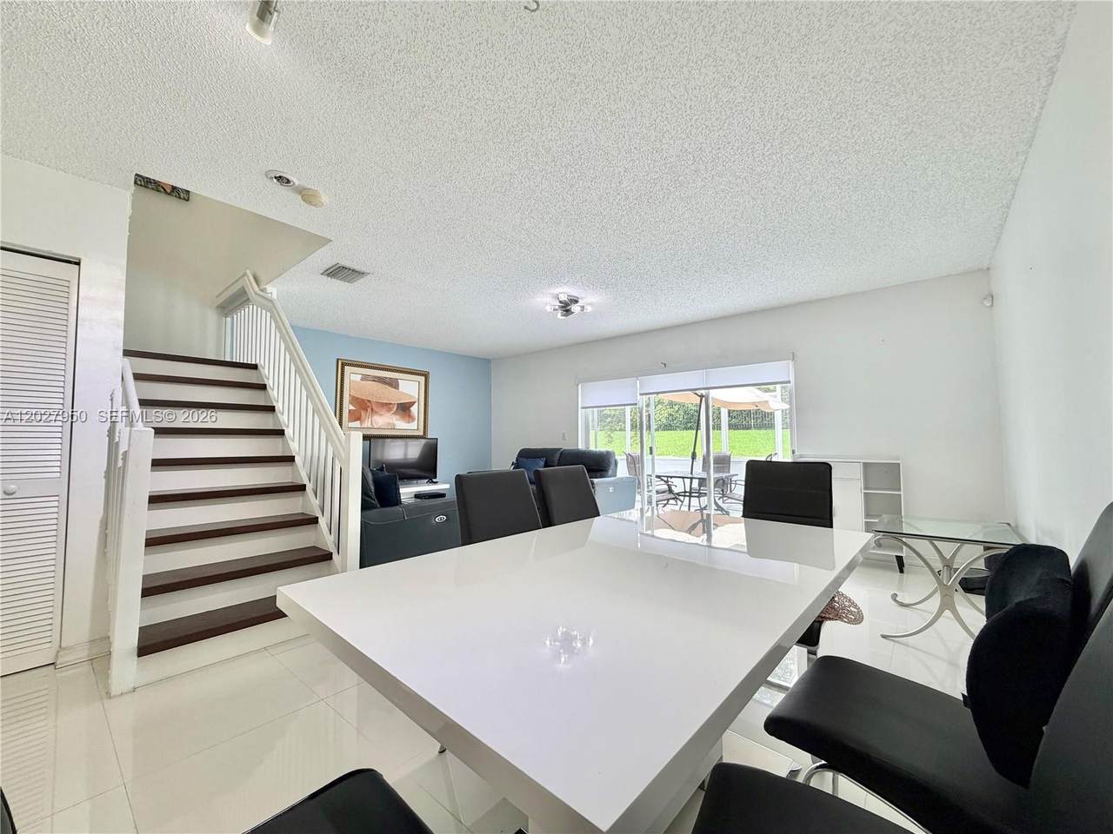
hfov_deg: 102.1
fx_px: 450
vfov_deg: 85.7
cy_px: 417
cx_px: 556
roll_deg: +1.2
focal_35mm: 14
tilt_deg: +2.5
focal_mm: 2.22
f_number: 2.2
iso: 100
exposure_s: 1/120
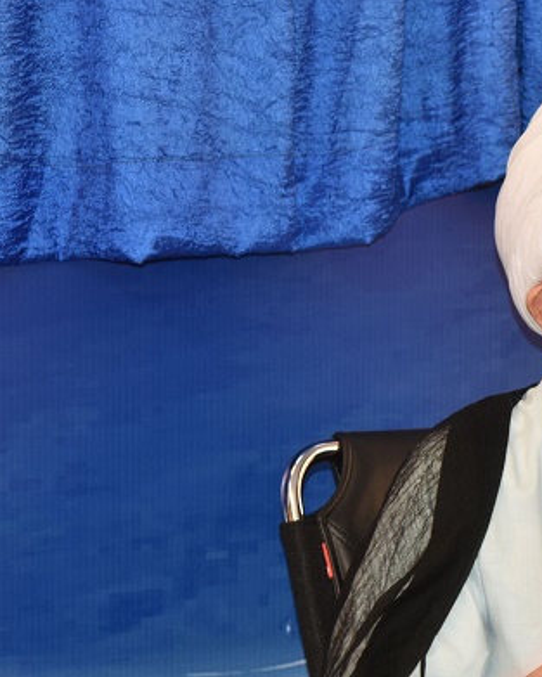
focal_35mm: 171
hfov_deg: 9.0
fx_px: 3427
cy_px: 362
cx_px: 594
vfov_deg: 11.3
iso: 360
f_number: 6.3
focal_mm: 95
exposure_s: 1/25
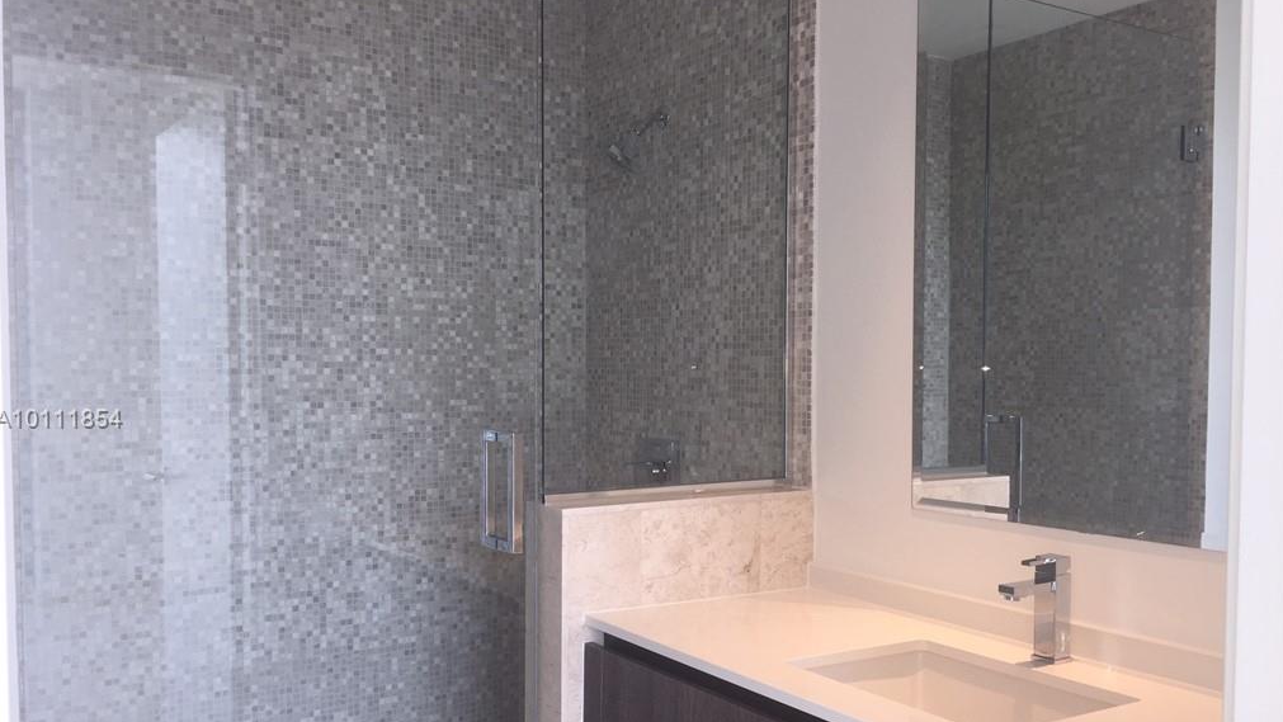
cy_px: 420
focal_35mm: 32
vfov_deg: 36.6
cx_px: 640
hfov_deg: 61.0
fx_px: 1089
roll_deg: -1.2
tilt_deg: -1.8
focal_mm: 4.15
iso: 32
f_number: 2.2
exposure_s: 1/37
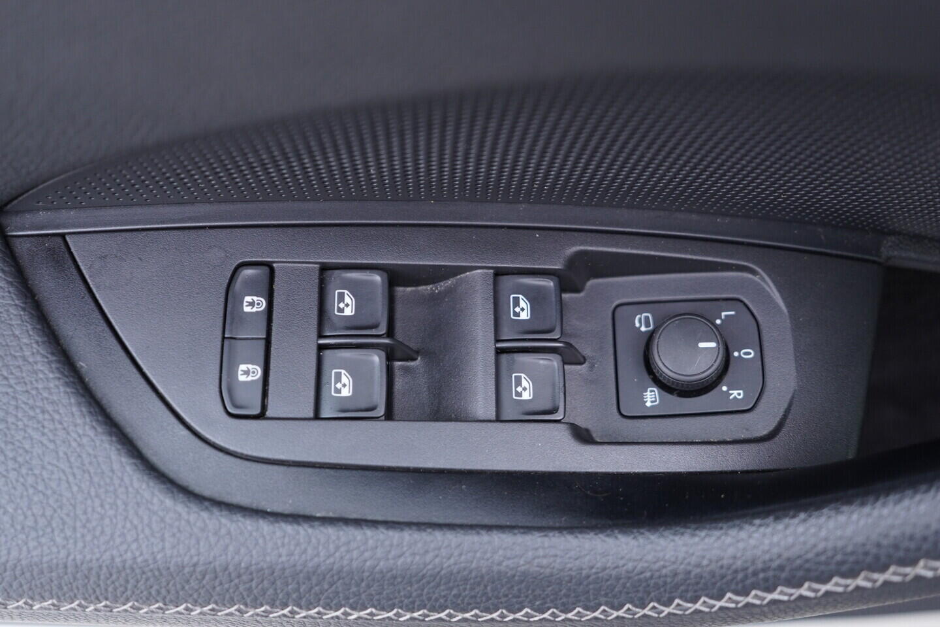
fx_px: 940
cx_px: 470
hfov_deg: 53.1
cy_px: 314
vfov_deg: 36.9
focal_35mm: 36
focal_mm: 24
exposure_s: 1/40
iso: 400
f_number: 2.8
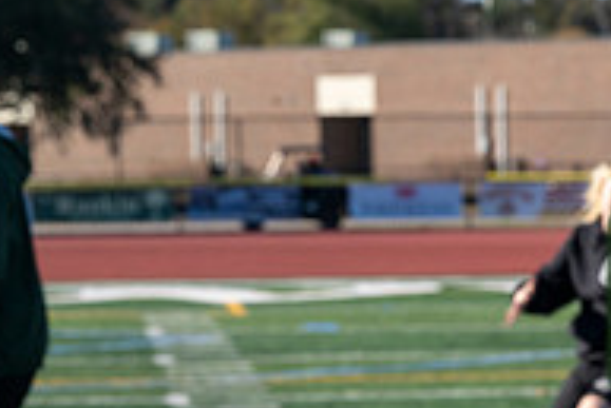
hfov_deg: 9.6
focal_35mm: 210
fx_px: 3567
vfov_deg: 6.5
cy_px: 334
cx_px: 845
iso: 250
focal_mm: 70
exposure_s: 1/2000
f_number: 5
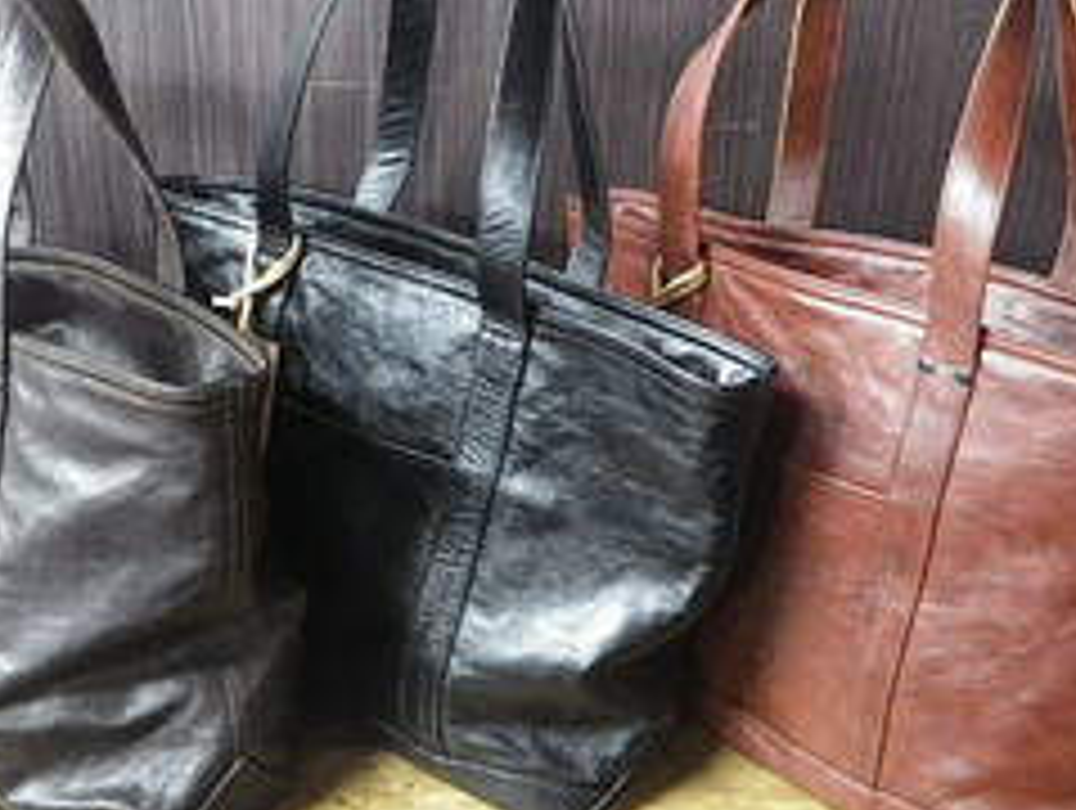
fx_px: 1276
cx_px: 518
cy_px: 335
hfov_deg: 45.7
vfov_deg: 35.1
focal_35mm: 41
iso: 800
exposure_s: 1/8
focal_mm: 5
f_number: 3.5
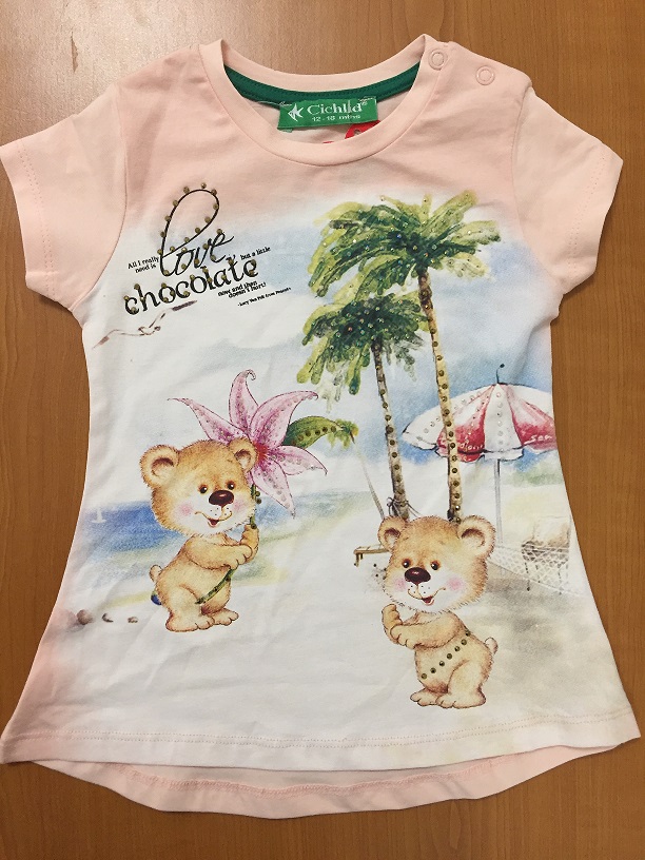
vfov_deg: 61.7
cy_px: 430
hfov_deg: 48.2
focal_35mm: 29
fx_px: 720
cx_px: 322
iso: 80
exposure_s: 1/33
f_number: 2.2
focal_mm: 4.15
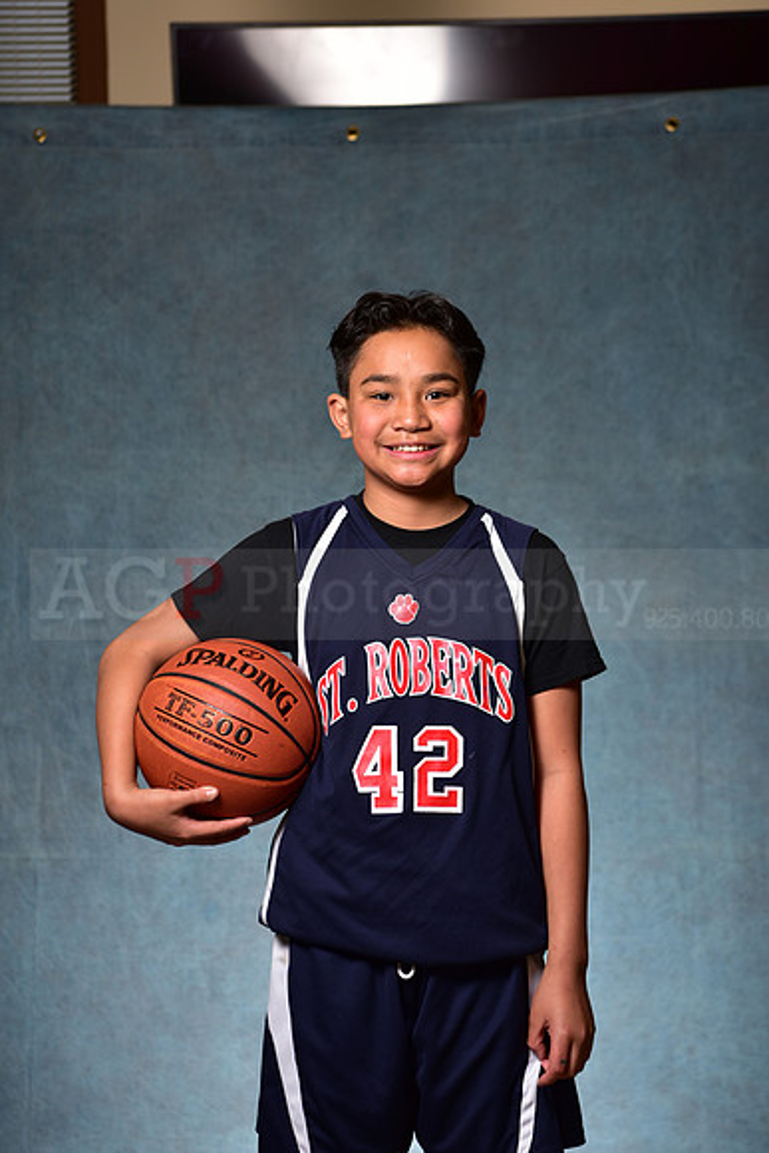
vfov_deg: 28.8
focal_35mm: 70
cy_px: 576
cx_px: 384
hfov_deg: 19.5
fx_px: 2241
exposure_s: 1/200
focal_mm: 70
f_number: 4.5
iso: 100
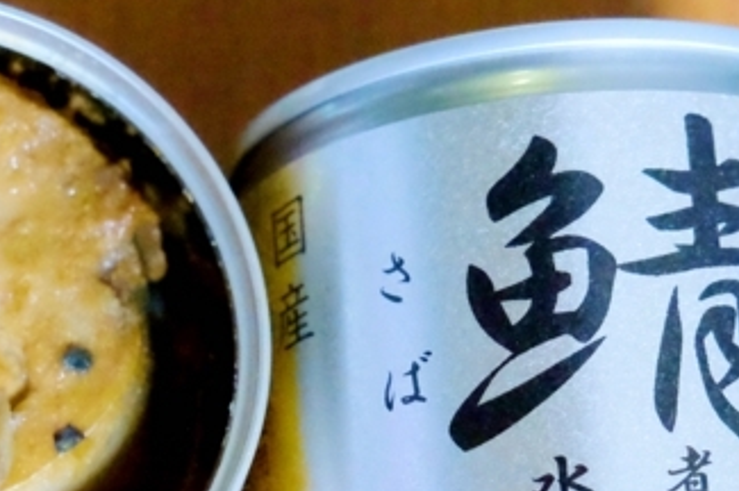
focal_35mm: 142
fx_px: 2912
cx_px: 241
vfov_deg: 9.6
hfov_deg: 14.4
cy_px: 419
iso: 6400
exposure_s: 1/60
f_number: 4
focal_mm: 30.2
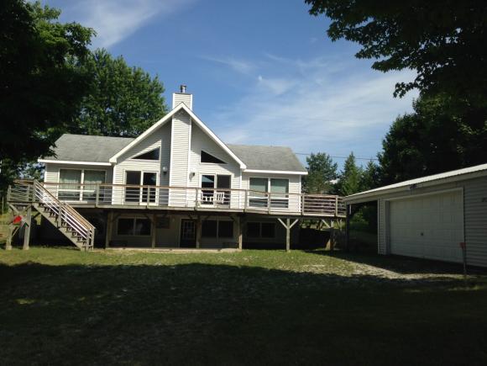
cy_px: 183
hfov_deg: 55.4
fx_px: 464
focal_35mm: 33
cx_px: 244
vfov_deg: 42.9
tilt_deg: +4.0
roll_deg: -0.8
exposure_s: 1/1938
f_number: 2.4
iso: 50
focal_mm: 4.12
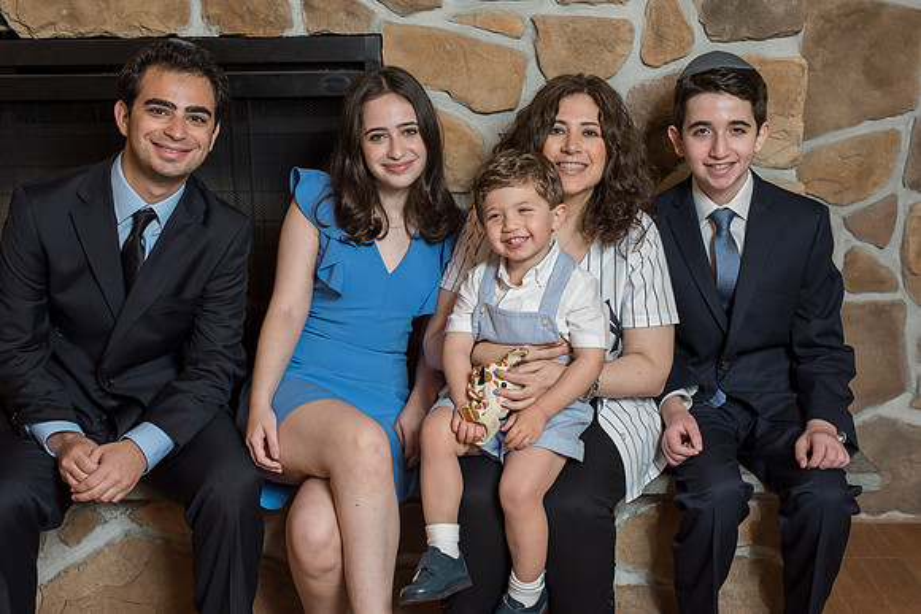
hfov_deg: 39.6
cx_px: 460
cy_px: 307
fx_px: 1279
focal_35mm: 50
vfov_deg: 27.0
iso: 800
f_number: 4
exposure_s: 1/125
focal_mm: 50
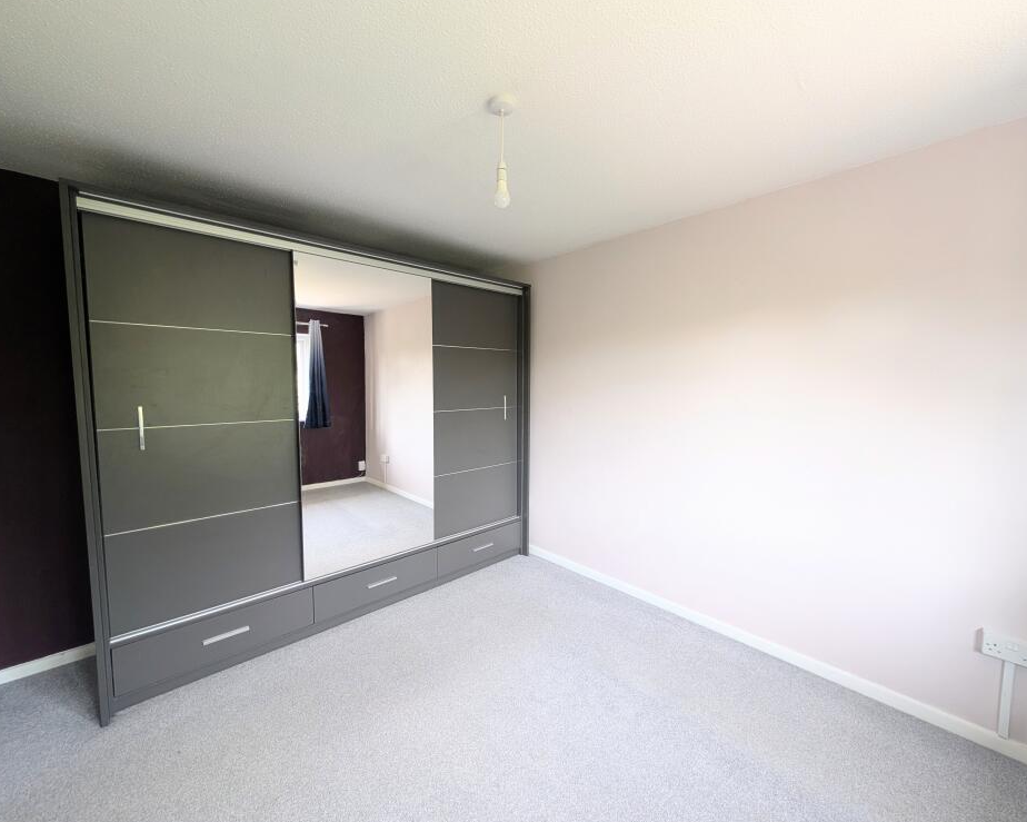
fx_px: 395
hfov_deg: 104.8
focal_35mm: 13
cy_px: 413
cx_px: 503
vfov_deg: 92.2
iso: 162
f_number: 1.7
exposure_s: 1/49.8
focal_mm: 2.02
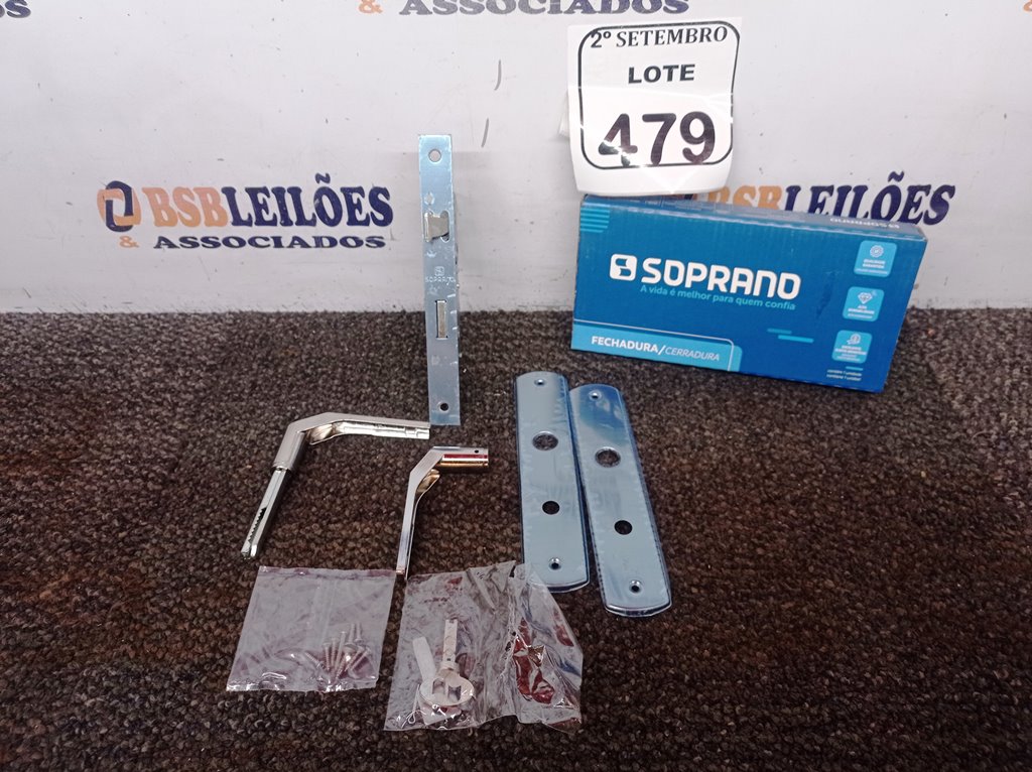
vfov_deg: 49.7
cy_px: 386
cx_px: 516
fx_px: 834
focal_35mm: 28
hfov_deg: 63.5
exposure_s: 1/60
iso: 244
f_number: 1.79
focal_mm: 4.7
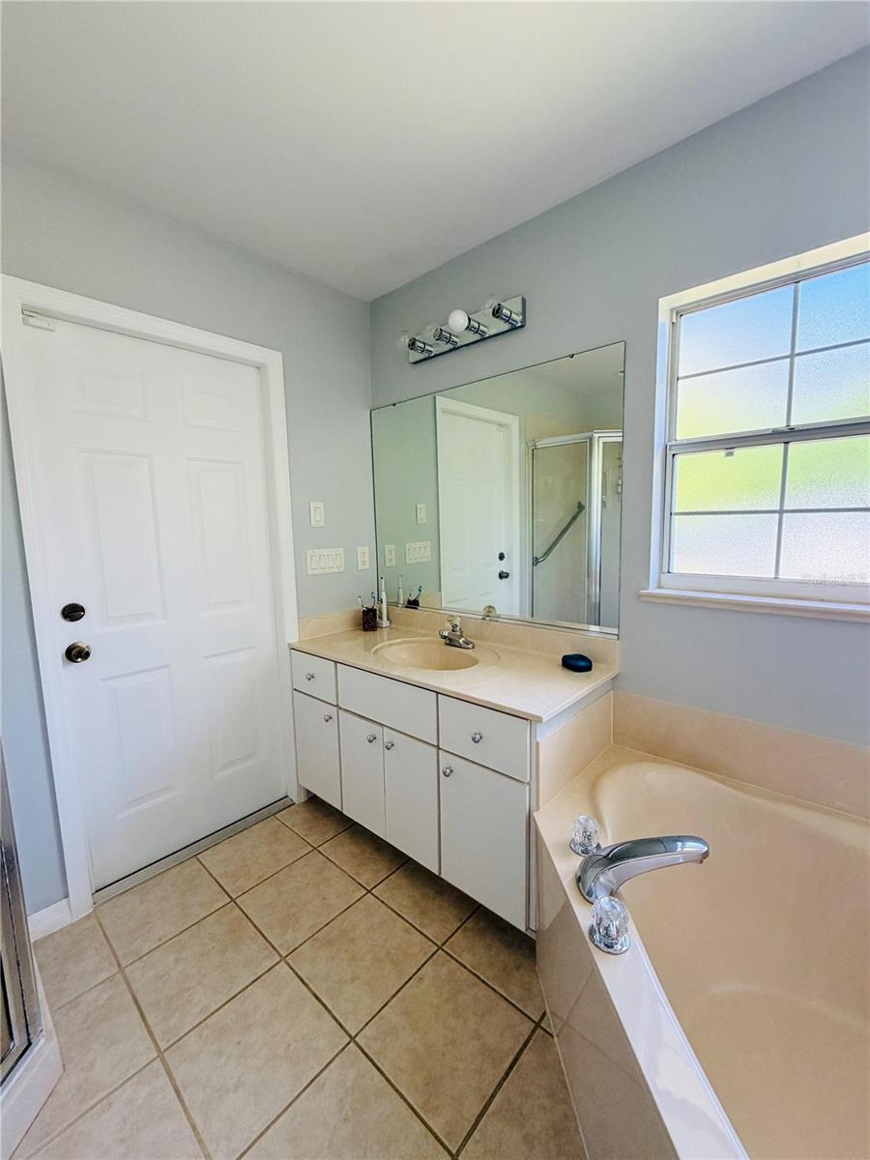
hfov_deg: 85.7
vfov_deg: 102.1
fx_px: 469
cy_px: 580
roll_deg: +1.1
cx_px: 435
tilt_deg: -6.6
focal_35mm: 14
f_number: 2.2
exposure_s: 1/121
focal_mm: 2.22
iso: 250
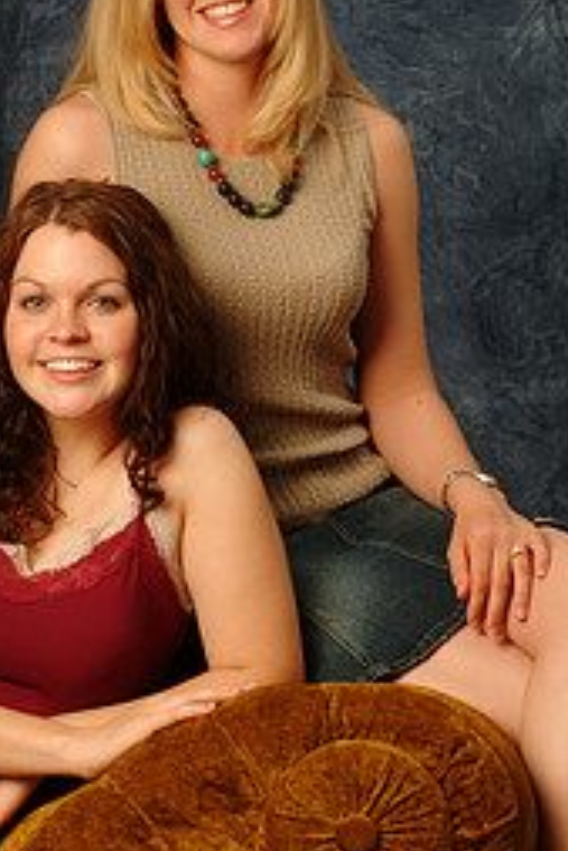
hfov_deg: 6.5
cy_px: 188
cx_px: 166
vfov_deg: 9.7
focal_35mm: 211
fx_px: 4984
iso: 400
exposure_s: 1/125
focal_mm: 79
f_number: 13
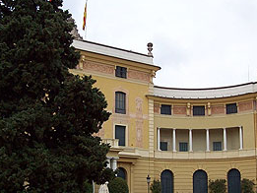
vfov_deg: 23.7
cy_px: 107
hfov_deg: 31.1
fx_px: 461
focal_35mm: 62
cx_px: 147
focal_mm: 6
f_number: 2.7
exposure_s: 1/463
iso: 80
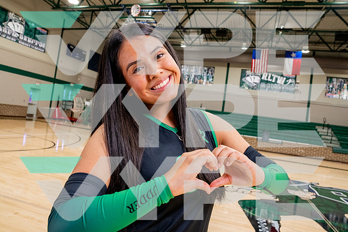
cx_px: 173
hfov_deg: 69.0
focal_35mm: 26
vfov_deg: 49.3
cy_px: 113
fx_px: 253
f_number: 7.1
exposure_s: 1/80
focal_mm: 24
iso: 2500
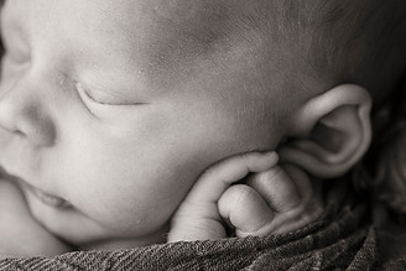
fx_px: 1794
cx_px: 179
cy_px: 174
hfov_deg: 12.9
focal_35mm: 159
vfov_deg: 8.6
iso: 1000
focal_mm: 90
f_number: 3.5
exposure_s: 1/200
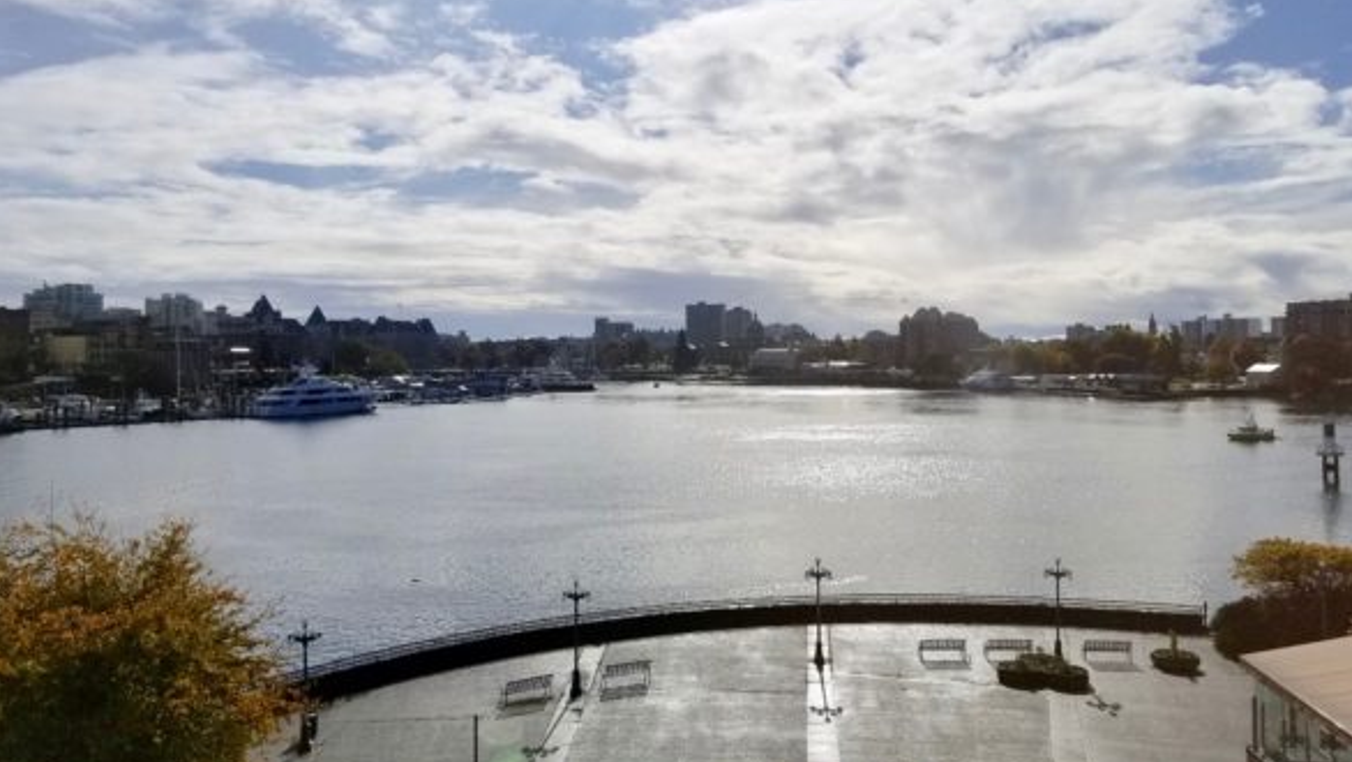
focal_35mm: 29
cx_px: 683
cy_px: 353
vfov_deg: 40.2
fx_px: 1040
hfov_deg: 66.0
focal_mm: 4.25
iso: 50
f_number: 1.7
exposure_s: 1/12640
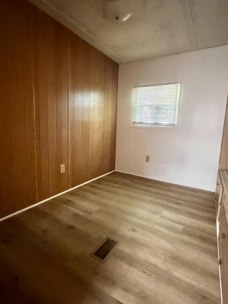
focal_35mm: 18
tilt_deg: -7.0
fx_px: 158
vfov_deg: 87.7
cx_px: 125
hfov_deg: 71.4
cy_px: 147
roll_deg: -2.5
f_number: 2.2
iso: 1600
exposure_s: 1/31
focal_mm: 2.22
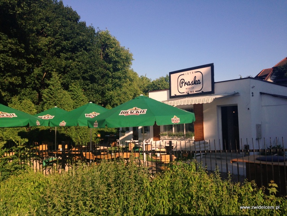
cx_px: 144
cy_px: 108
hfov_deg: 55.4
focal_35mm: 33
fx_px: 274
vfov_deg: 42.9
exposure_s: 1/1205
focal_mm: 4.12
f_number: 2.4
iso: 50
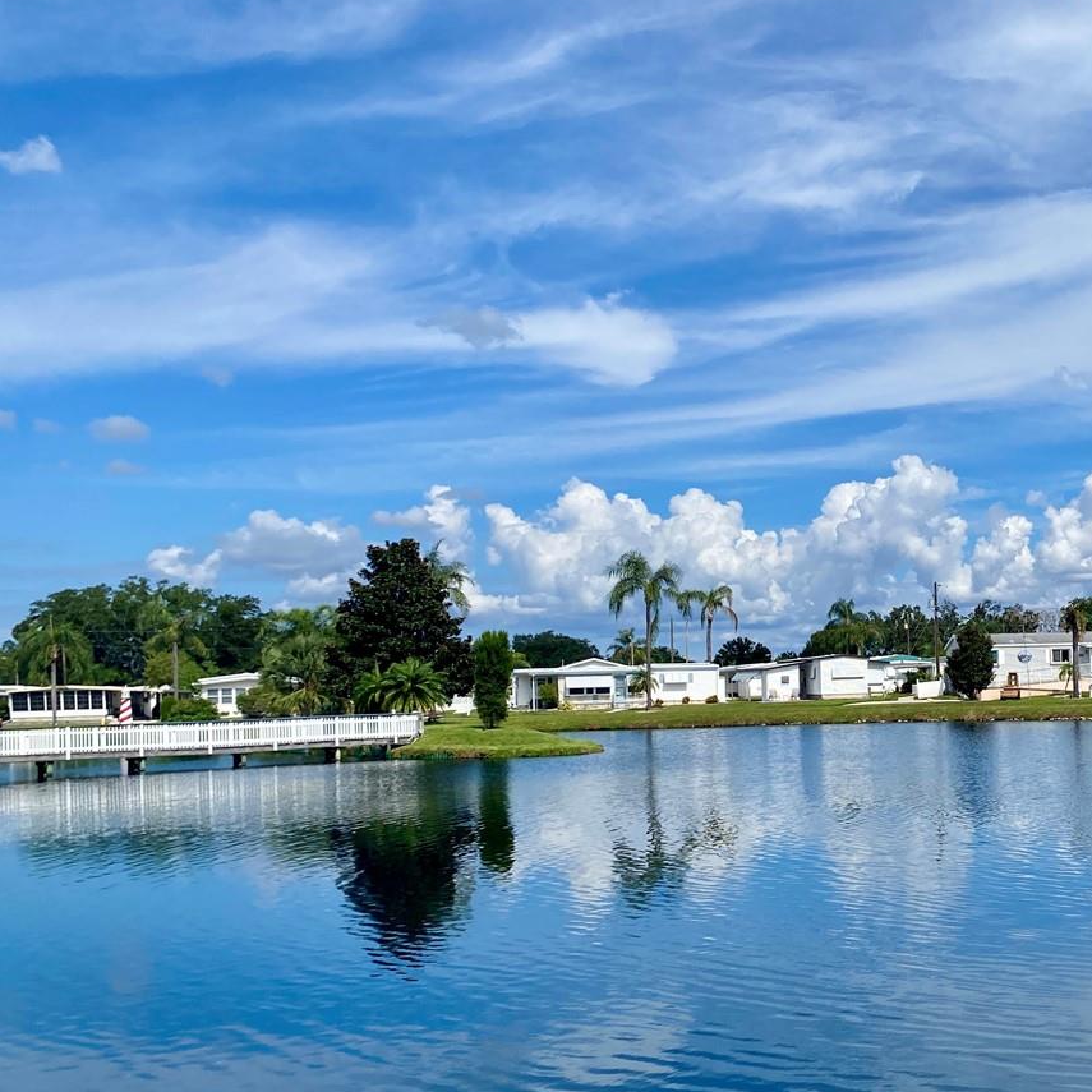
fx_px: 1535
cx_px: 978
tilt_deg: +1.6
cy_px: 653
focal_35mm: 43
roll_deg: +1.7
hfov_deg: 36.8
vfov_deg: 39.0
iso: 32
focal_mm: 4.25
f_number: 1.8
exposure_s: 1/5236
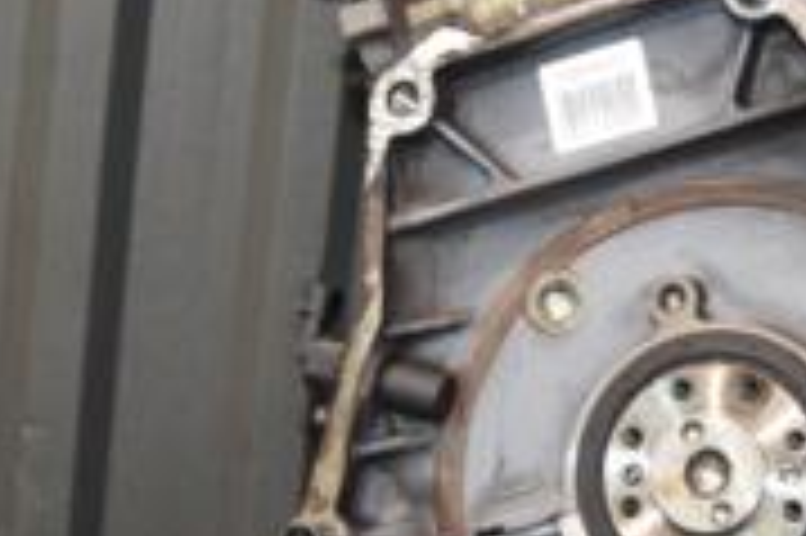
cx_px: 666
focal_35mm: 106
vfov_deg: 12.9
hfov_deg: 19.1
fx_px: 2364
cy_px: 198
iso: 800
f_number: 5
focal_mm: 21
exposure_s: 1/60
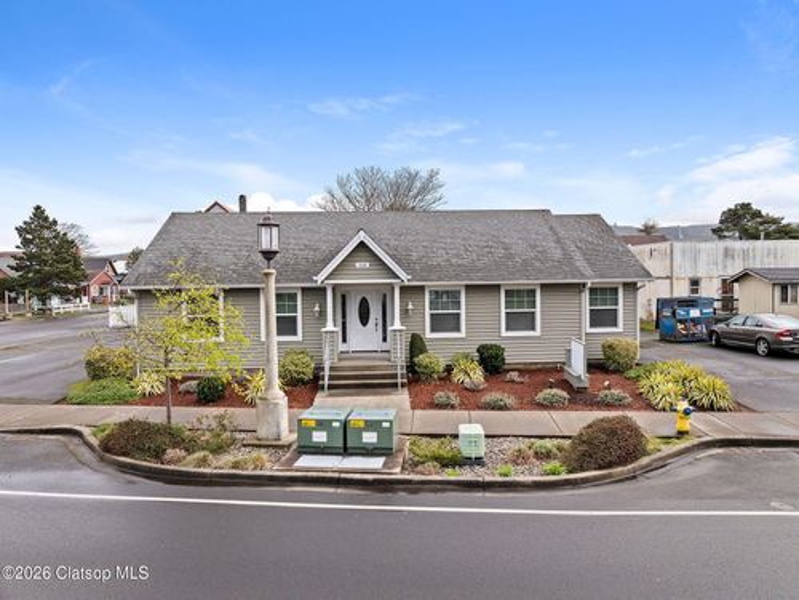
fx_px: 554
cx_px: 400
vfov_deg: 56.8
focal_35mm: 24
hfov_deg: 71.6
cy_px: 300
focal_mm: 12.29
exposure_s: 1/1250
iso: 160
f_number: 2.8
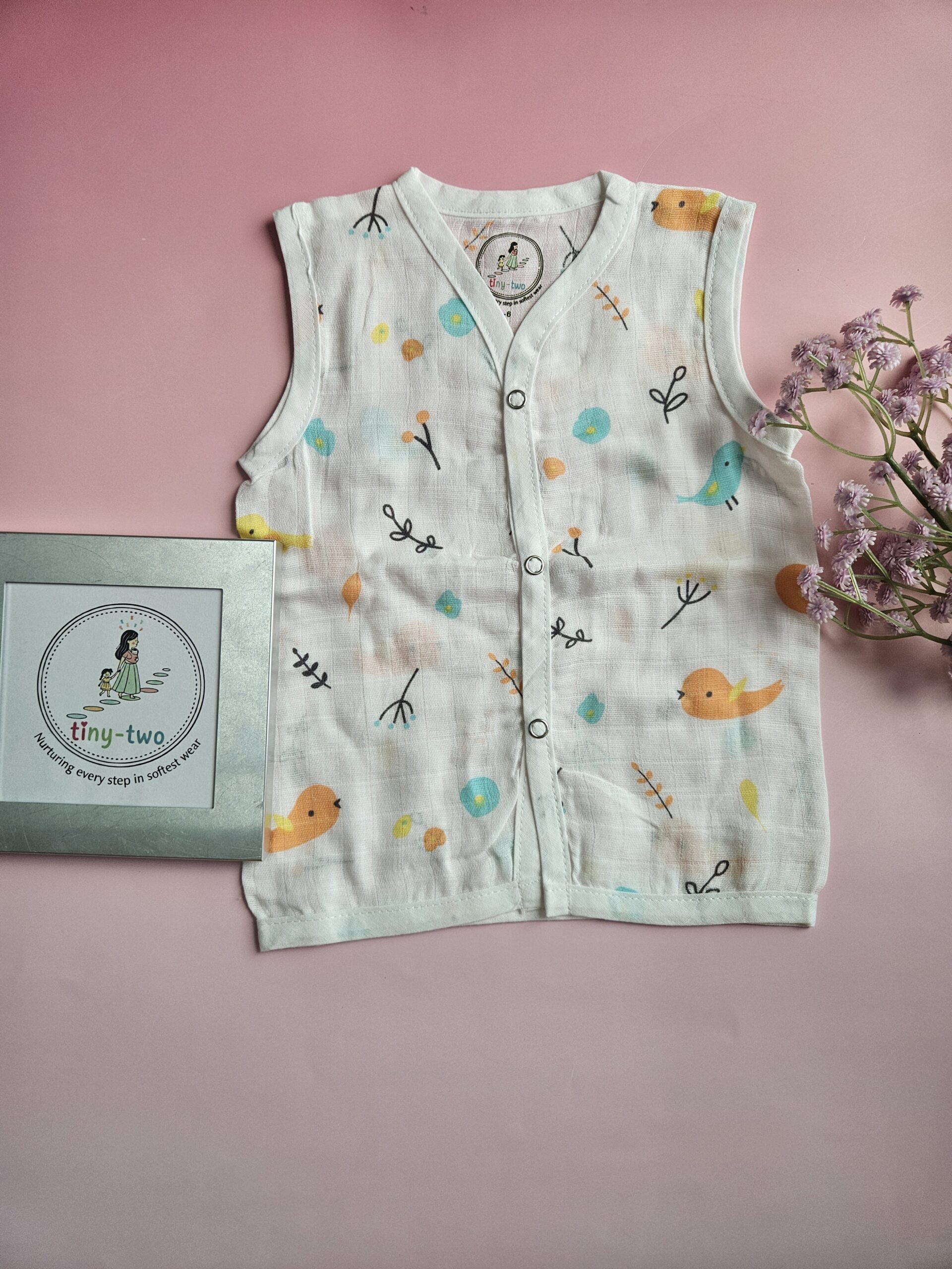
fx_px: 843
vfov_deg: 73.9
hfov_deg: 58.9
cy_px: 634
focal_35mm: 23
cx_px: 476
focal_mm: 5.4
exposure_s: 1/100
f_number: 1.8
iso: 80
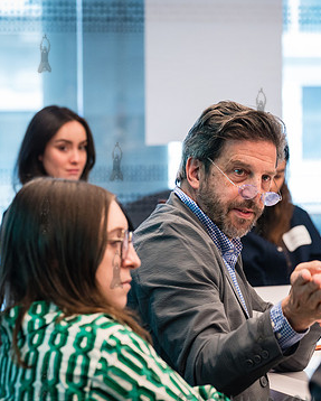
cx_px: 257
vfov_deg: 12.9
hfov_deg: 10.3
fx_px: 1767
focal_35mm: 149
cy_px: 215
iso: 2000
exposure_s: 1/100
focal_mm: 97
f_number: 4
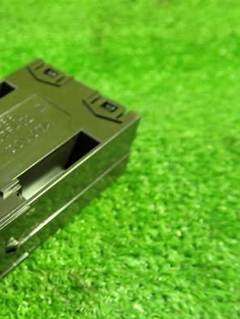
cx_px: 5
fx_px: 416
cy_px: 161
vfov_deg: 42.1
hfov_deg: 30.1
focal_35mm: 45
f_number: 2.3
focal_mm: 5.4
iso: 640
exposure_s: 1/30
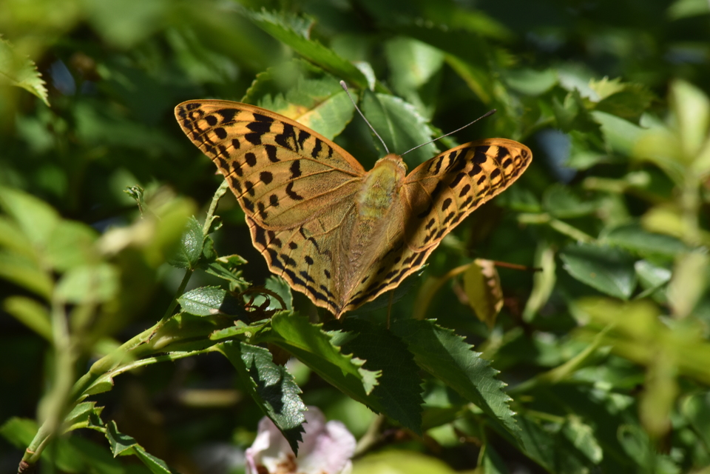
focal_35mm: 450
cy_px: 237
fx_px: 8874
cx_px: 355
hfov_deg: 4.6
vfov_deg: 3.1
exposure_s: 1/250
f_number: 20
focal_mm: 300
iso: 400
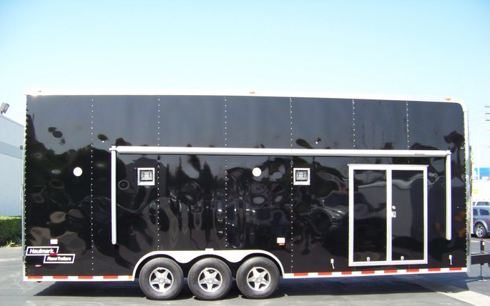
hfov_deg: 50.4
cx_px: 248
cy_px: 187
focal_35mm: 39
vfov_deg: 32.6
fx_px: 521
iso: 72
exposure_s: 1/400
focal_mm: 5.85
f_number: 2.8
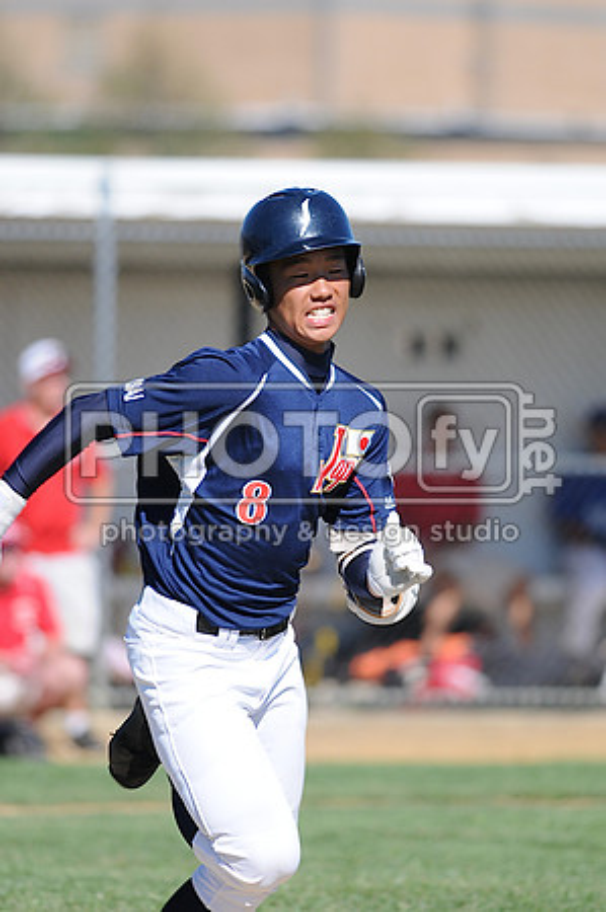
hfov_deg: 3.0
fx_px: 11388
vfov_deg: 4.6
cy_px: 456
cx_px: 303
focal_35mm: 450
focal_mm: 300
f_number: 4
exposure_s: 1/1600
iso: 200
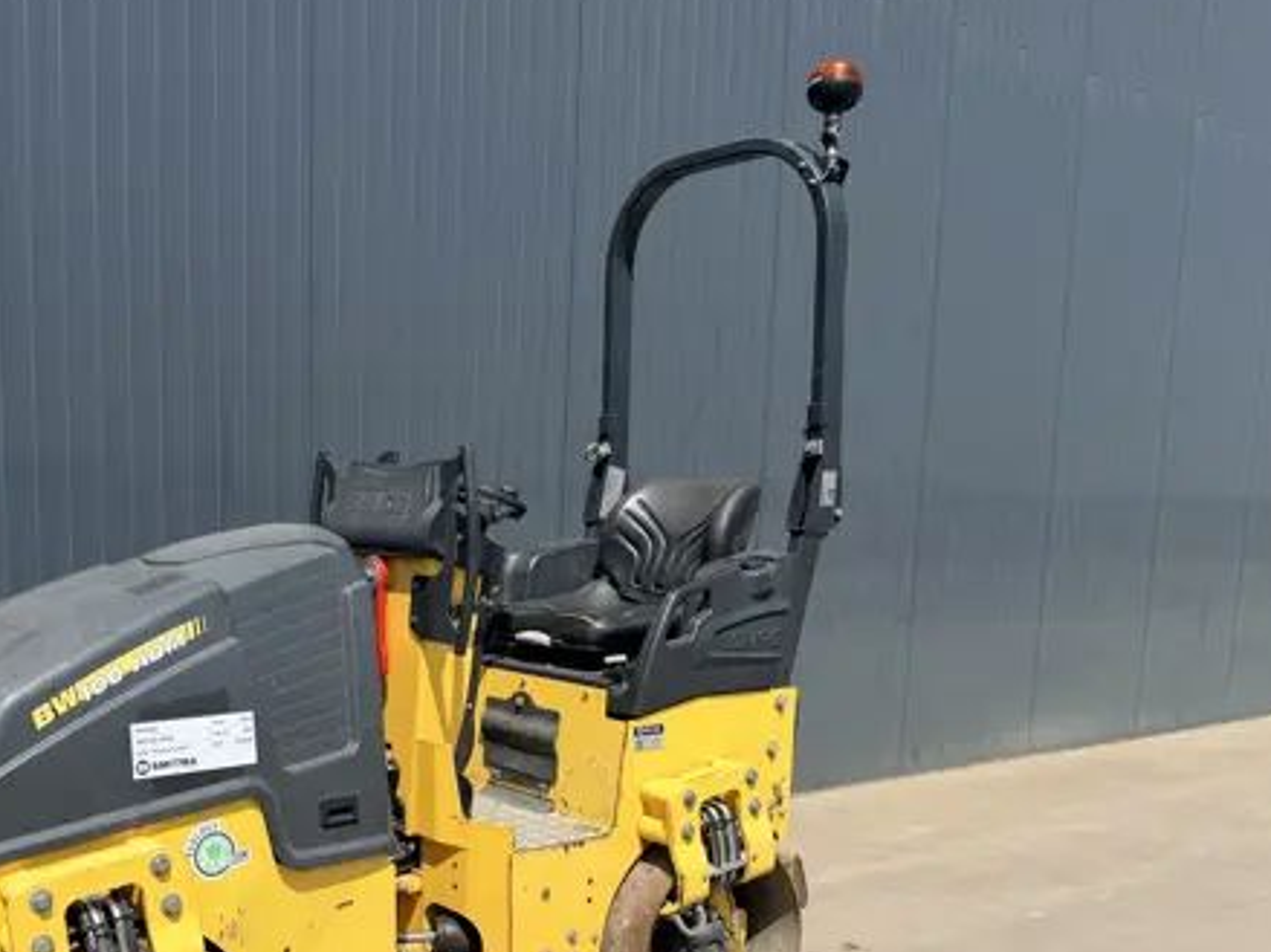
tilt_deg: -8.5
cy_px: 674
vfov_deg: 39.9
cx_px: 388
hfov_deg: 51.3
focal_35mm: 35
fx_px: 1285
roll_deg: -1.0
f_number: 1.78
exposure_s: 1/5319
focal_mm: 6.76
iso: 80
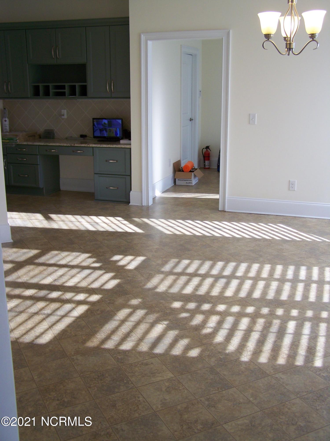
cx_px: 165
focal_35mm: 38
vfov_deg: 49.0
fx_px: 483
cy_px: 220
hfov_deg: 37.7
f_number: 2.8
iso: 80
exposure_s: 1/30
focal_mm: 6.3
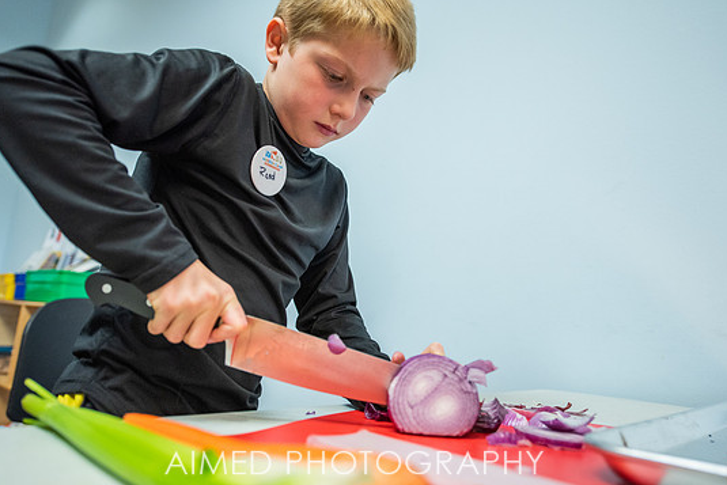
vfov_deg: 49.5
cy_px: 226
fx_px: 525
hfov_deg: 69.4
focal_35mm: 26
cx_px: 356
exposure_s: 1/200
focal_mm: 24
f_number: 2.8
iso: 1000
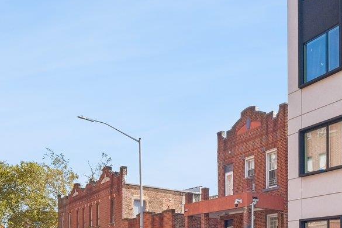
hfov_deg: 43.4
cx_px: 290
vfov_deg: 31.7
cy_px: 151
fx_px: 399
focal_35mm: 42
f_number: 8
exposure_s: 1/150
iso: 200
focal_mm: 8
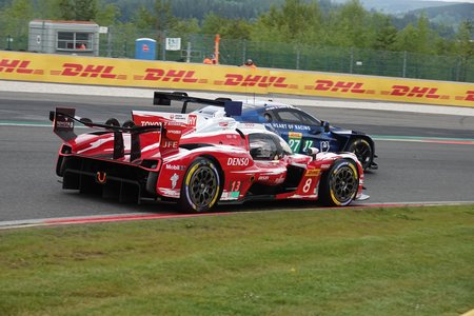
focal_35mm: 83
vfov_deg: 16.5
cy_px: 158
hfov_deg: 24.5
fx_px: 1093
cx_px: 237
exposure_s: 1/800
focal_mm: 30.5
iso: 200
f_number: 3.5
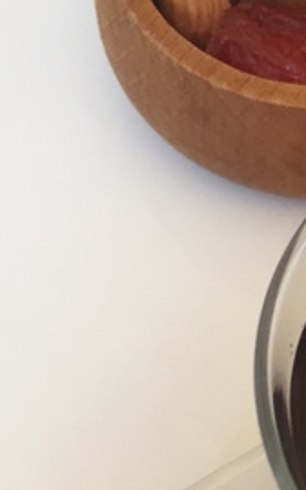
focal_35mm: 105
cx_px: 428
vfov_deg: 19.3
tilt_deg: -63.3
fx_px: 1402
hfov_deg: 12.0
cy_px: 483
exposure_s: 1/33
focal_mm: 4.15
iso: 100
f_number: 2.2
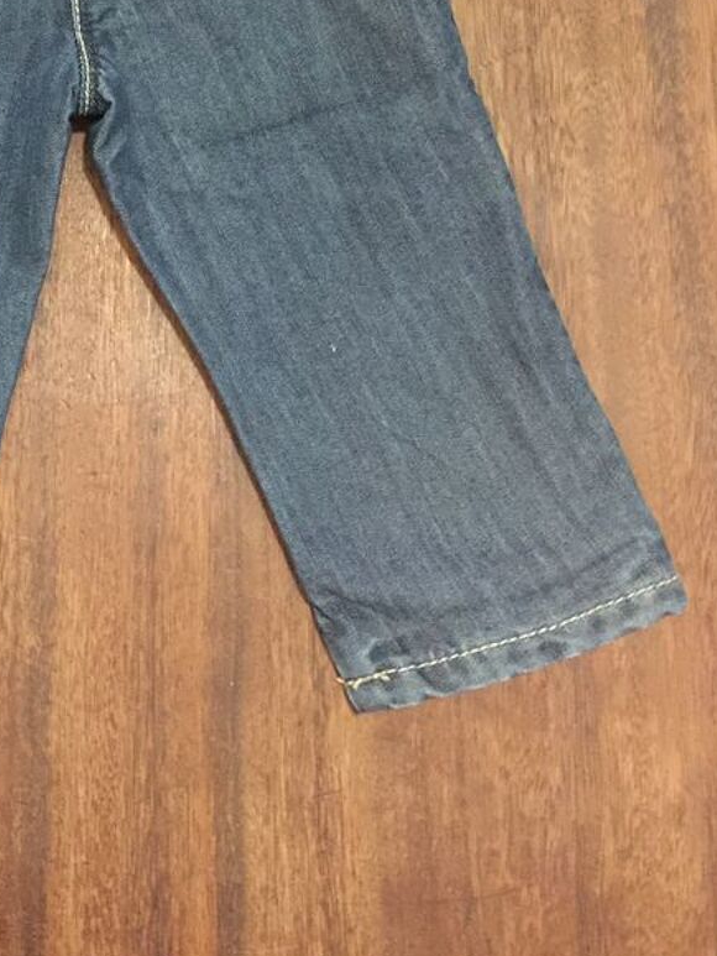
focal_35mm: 50
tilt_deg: -80.2
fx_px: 1380
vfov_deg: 36.5
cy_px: 155
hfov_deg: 28.3
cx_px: 105
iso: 250
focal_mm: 4.15
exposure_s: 1/8
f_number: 2.2
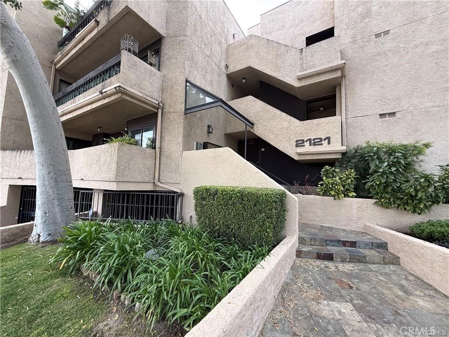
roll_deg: -1.8
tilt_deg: +3.9
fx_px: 182
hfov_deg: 102.1
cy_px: 168
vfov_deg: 85.7
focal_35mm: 14
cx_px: 224
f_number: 2.2
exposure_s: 1/99
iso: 64
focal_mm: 2.22
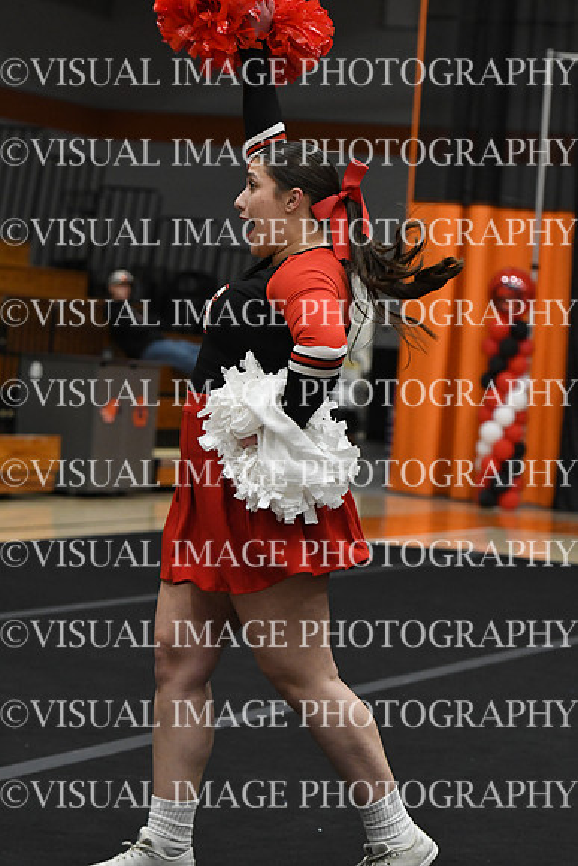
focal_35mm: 129
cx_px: 289
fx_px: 3105
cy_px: 433
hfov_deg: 10.6
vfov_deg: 15.9
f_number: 4
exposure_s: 1/400
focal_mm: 86
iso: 4000
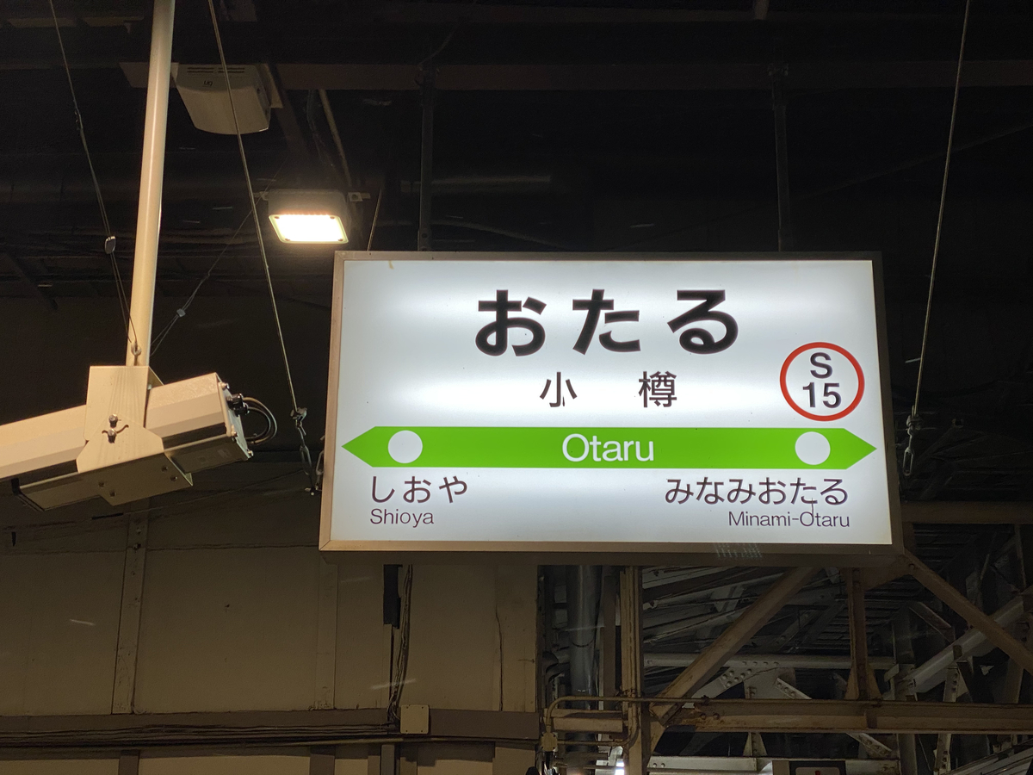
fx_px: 1552
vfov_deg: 28.0
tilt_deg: +18.0
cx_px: 516
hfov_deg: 36.8
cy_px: 388
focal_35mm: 52
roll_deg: -0.6
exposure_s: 1/103
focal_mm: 6
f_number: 2
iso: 40
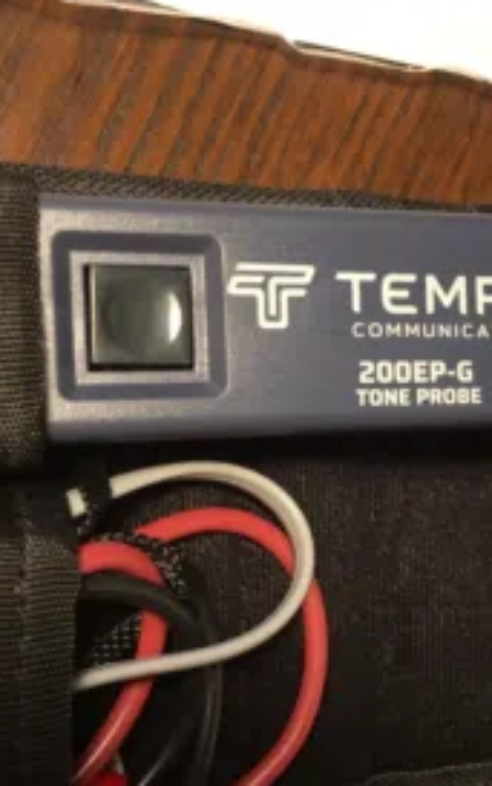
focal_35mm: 45
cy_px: 441
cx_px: 383
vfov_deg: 44.3
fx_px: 964
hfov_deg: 28.1
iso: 64
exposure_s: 1/17
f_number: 2.2
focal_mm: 4.15
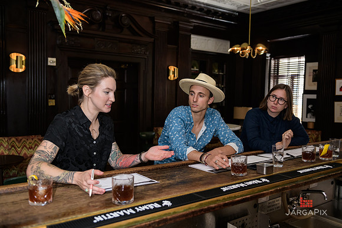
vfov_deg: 41.1
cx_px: 171
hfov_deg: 58.7
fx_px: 304
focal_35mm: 32
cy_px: 114
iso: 1000
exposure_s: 1/125
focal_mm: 32
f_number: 3.2
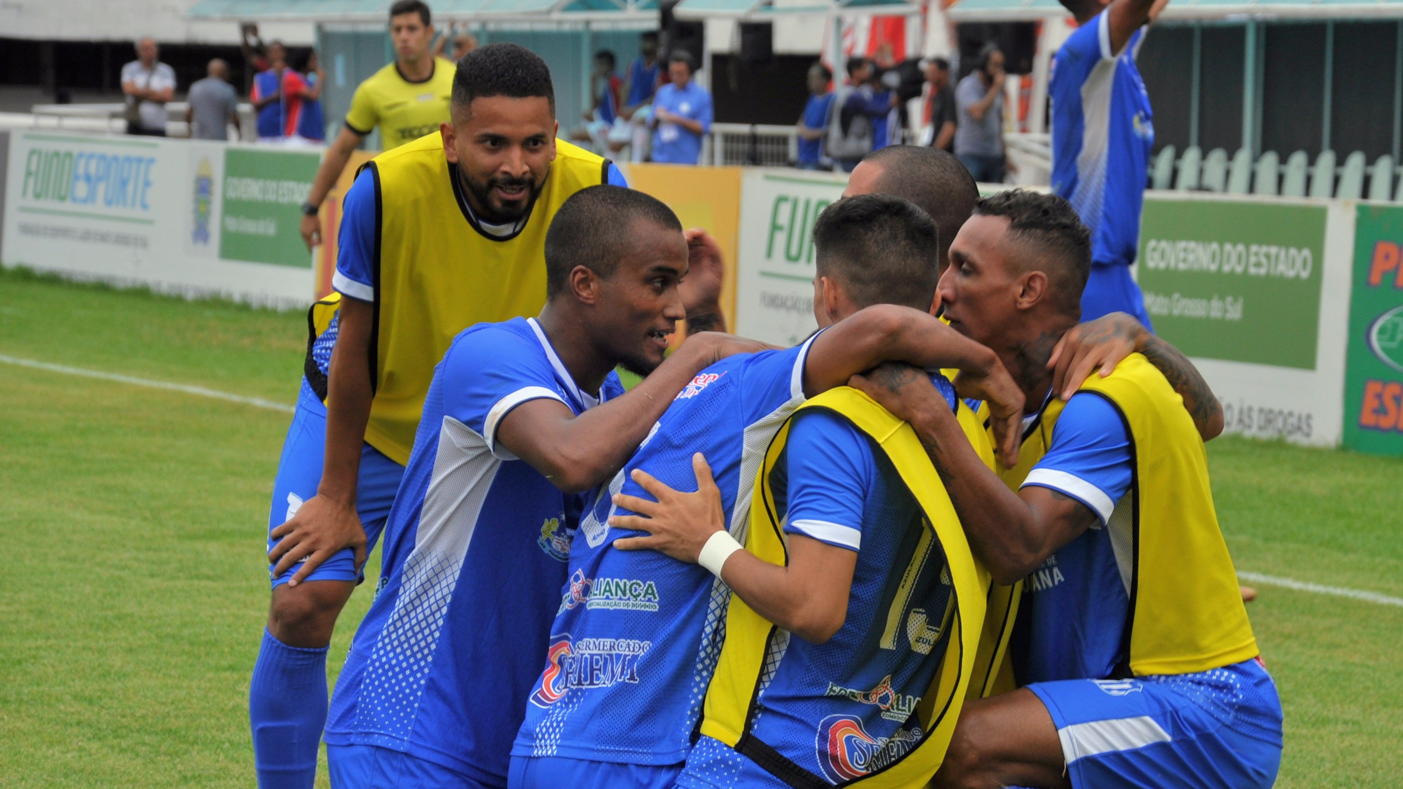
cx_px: 825
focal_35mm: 196
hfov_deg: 11.0
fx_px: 7278
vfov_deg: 6.2
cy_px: 551
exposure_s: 1/125
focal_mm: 105
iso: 200
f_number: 5.6
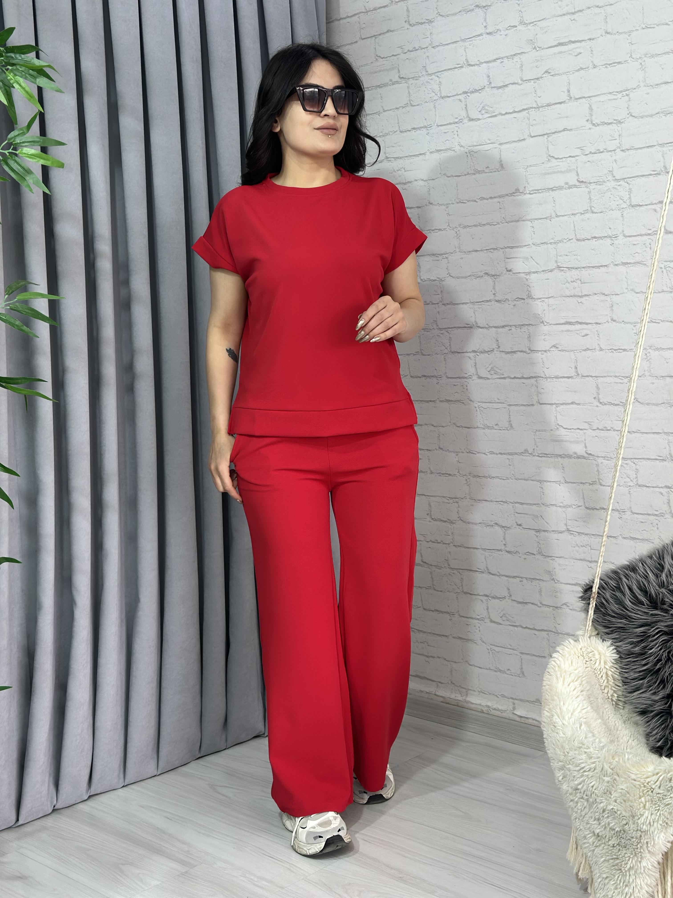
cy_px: 449
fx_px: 1244
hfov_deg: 30.3
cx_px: 336
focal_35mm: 48
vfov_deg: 39.7
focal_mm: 6.86
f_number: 1.78
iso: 80
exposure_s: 1/100
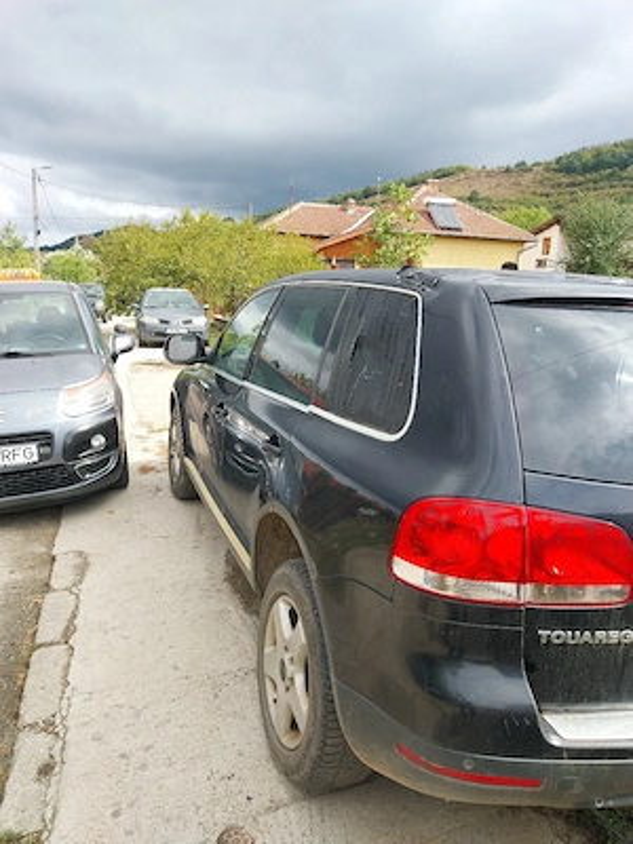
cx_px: 316
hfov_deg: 53.1
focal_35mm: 26
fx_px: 634
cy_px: 422
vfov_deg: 67.3
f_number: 1.8
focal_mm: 4
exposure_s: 1/417
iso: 25
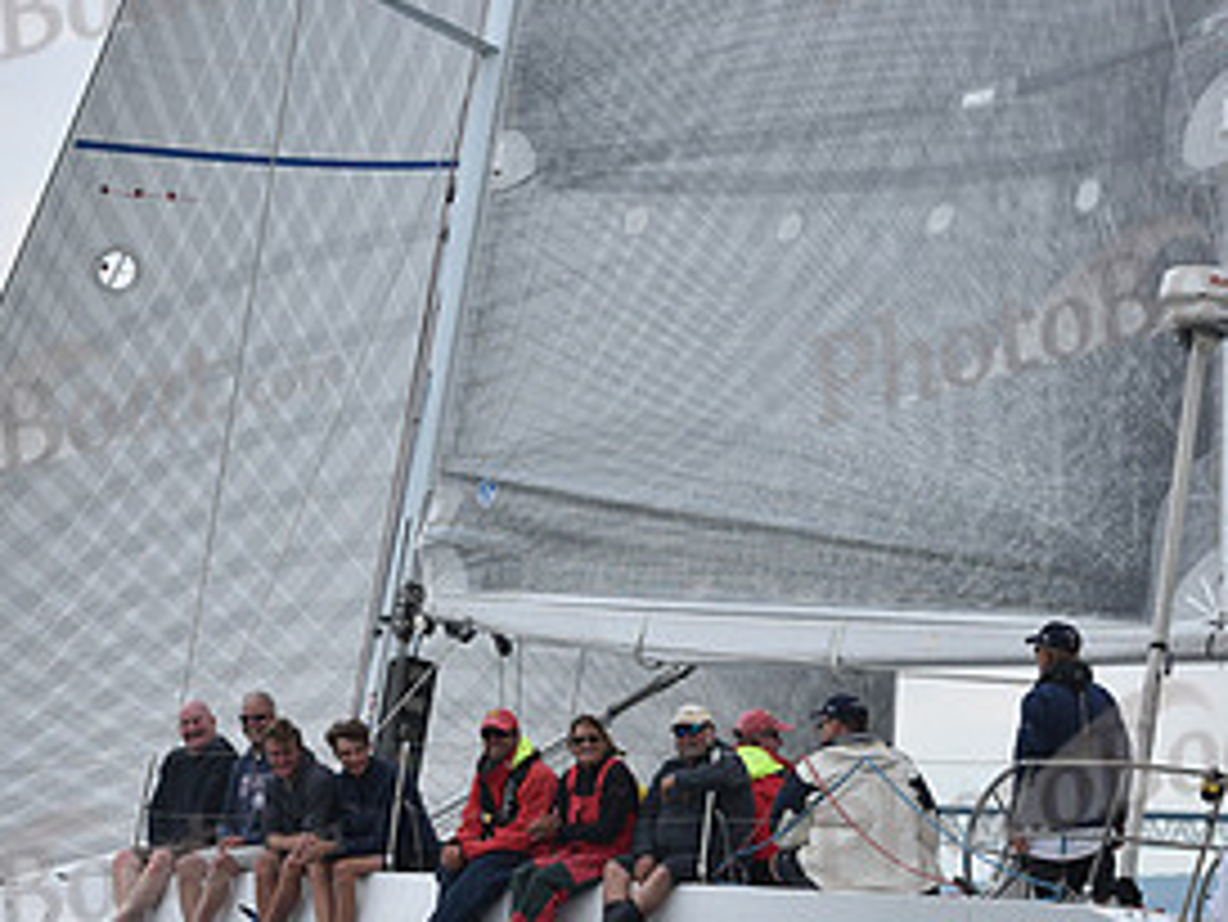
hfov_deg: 10.2
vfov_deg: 7.7
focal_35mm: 194
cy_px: 605
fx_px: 6885
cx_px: 580
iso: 400
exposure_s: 1/800
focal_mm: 95
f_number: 5.6
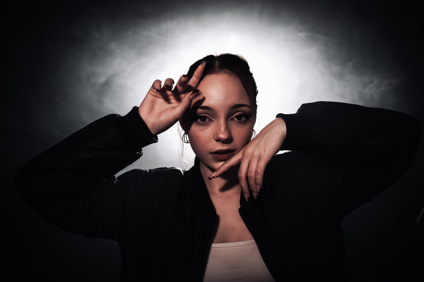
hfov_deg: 65.5
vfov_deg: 46.4
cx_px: 212
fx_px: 330
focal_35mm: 28
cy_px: 141
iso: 2500
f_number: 3.2
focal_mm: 28
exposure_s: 1/160
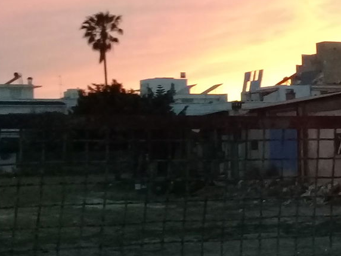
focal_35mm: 104
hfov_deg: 18.3
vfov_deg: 14.2
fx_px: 1024
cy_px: 108
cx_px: 356
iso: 200
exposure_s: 1/25
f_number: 2.2
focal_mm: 3.3
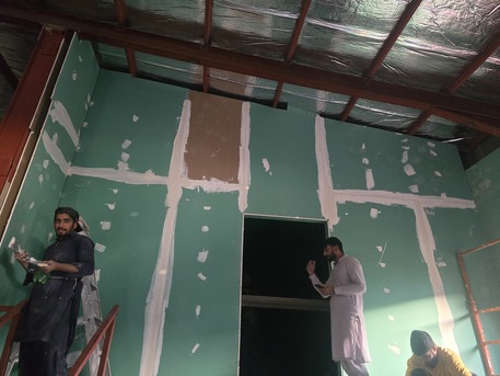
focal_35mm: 23
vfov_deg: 58.9
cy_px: 188
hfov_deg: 73.9
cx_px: 250
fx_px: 332
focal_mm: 6.3
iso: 2000
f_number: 1.7
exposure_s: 1/100
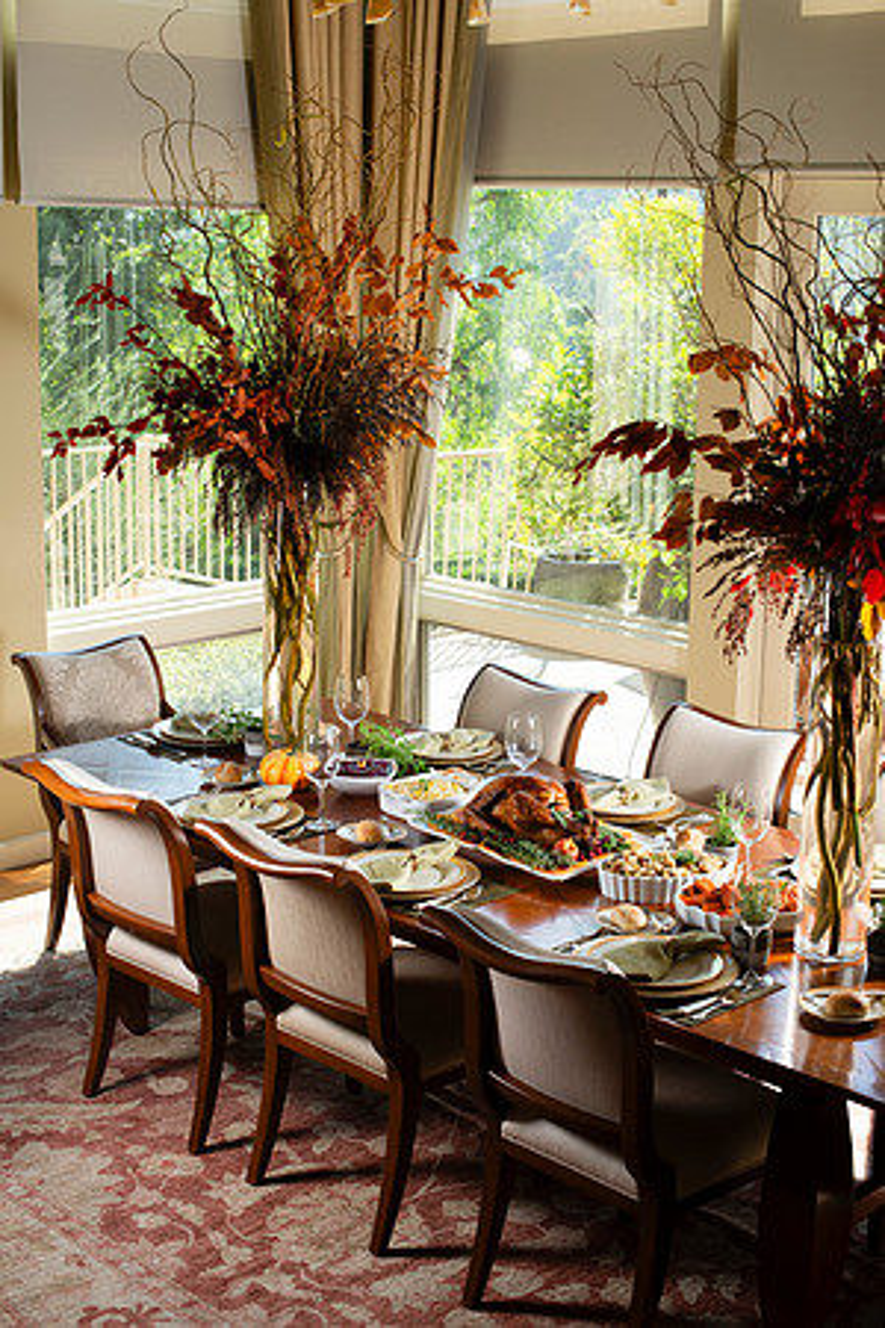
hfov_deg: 27.0
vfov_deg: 39.6
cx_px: 442
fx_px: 1844
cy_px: 664
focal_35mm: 50
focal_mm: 50
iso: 250
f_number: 7.1
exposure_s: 1/125
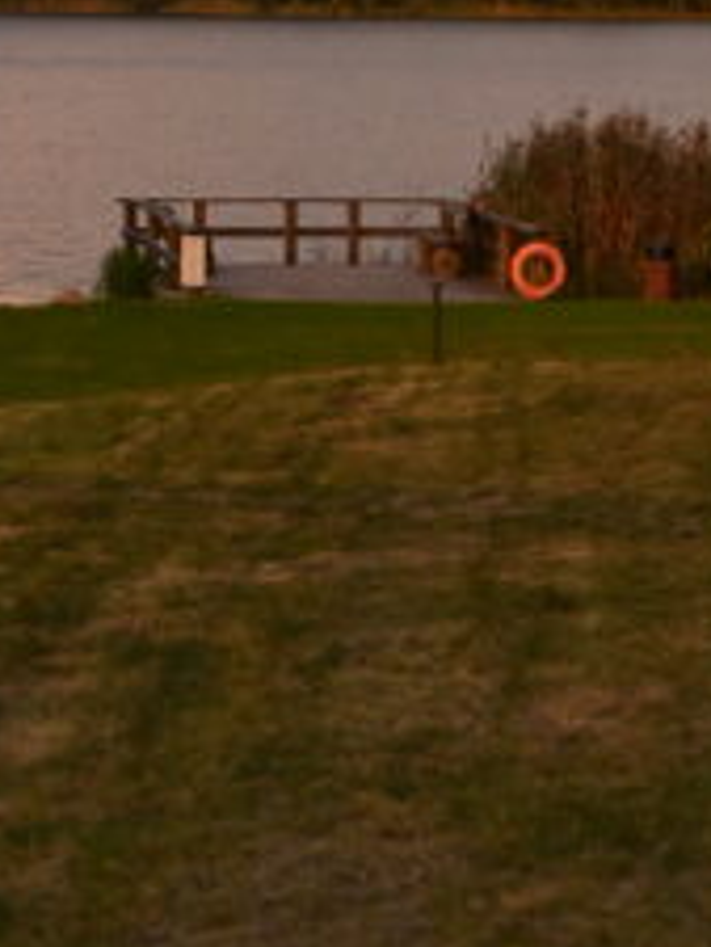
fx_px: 3584
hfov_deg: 11.3
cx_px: 183
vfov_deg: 13.9
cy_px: -560
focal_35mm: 131
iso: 500
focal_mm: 30
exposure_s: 1/125
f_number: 4
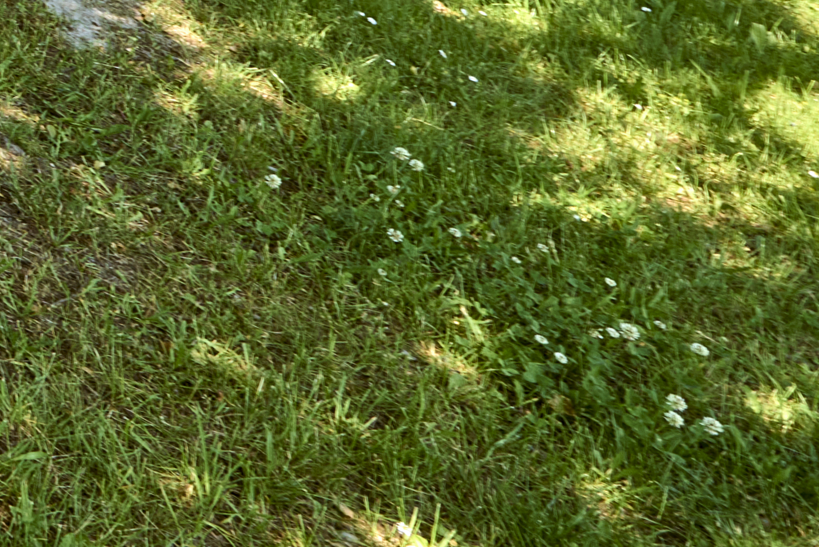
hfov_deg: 14.8
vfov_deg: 13.7
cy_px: -748
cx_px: -1188
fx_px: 1661
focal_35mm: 73
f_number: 11
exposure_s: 1/30
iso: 100
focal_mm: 14
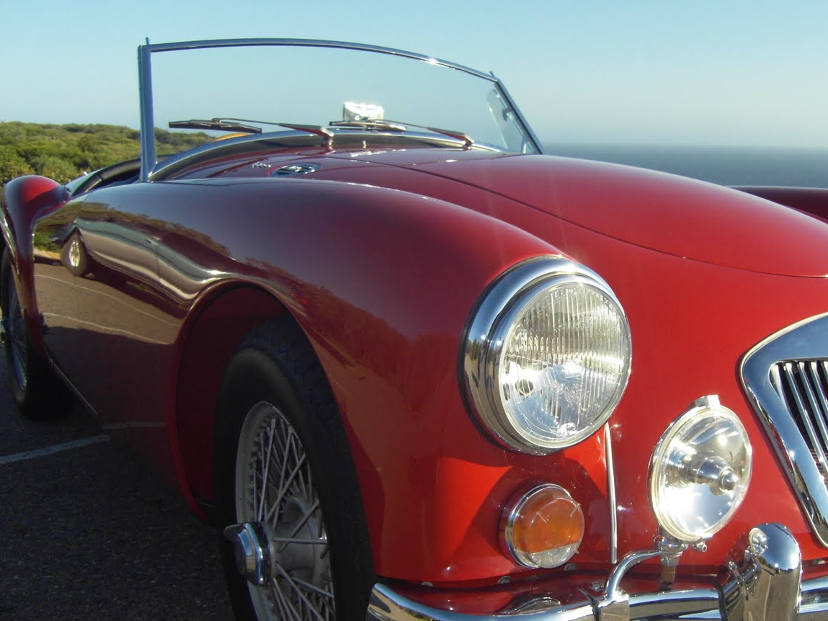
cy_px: 387
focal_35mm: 39
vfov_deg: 36.6
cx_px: 568
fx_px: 933
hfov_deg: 46.9
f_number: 7.3
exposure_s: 1/250
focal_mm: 6
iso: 120
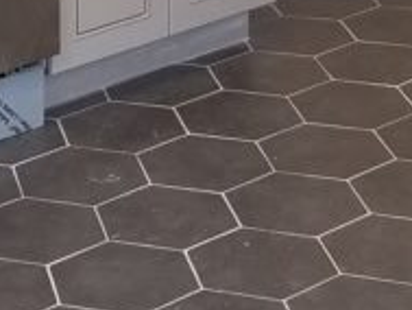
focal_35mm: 165
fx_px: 1965
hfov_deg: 12.0
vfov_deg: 8.0
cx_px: 242
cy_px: -552
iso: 80
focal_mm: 4.25
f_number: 1.7
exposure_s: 1/120
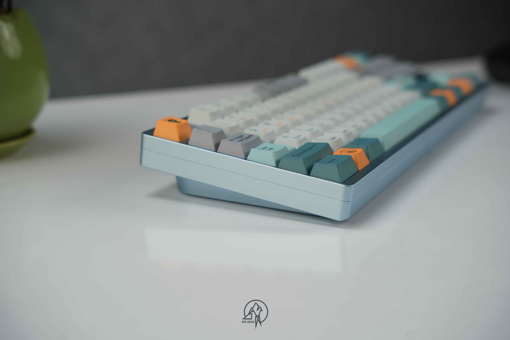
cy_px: 170
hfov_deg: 34.9
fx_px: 812
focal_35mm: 57
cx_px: 255
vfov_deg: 23.7
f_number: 4.5
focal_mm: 57.3
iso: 200
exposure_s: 1/160
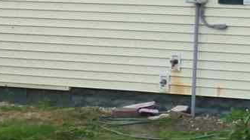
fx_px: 1432
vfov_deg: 5.6
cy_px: -62
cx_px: 498
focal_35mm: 216
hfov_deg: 9.4
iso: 200
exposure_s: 1/800
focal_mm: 5.53
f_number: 3.3
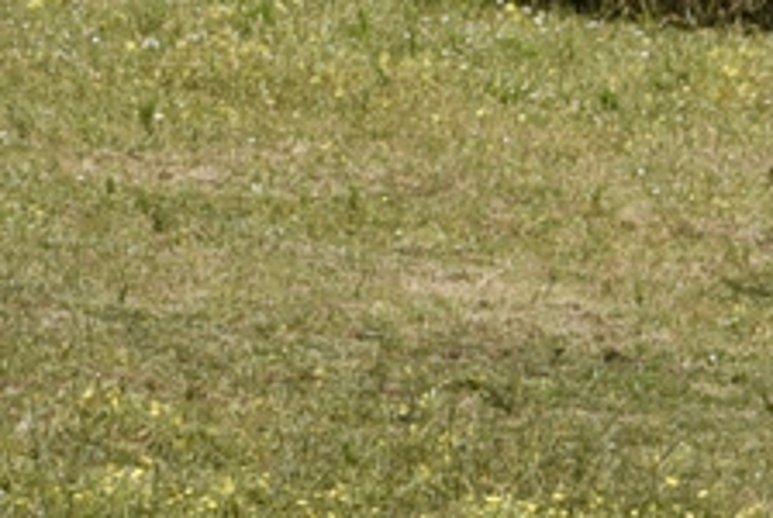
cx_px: 504
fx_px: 10987
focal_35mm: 511
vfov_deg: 2.7
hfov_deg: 4.0
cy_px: 1083
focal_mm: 112
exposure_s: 1/640
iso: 200
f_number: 6.3
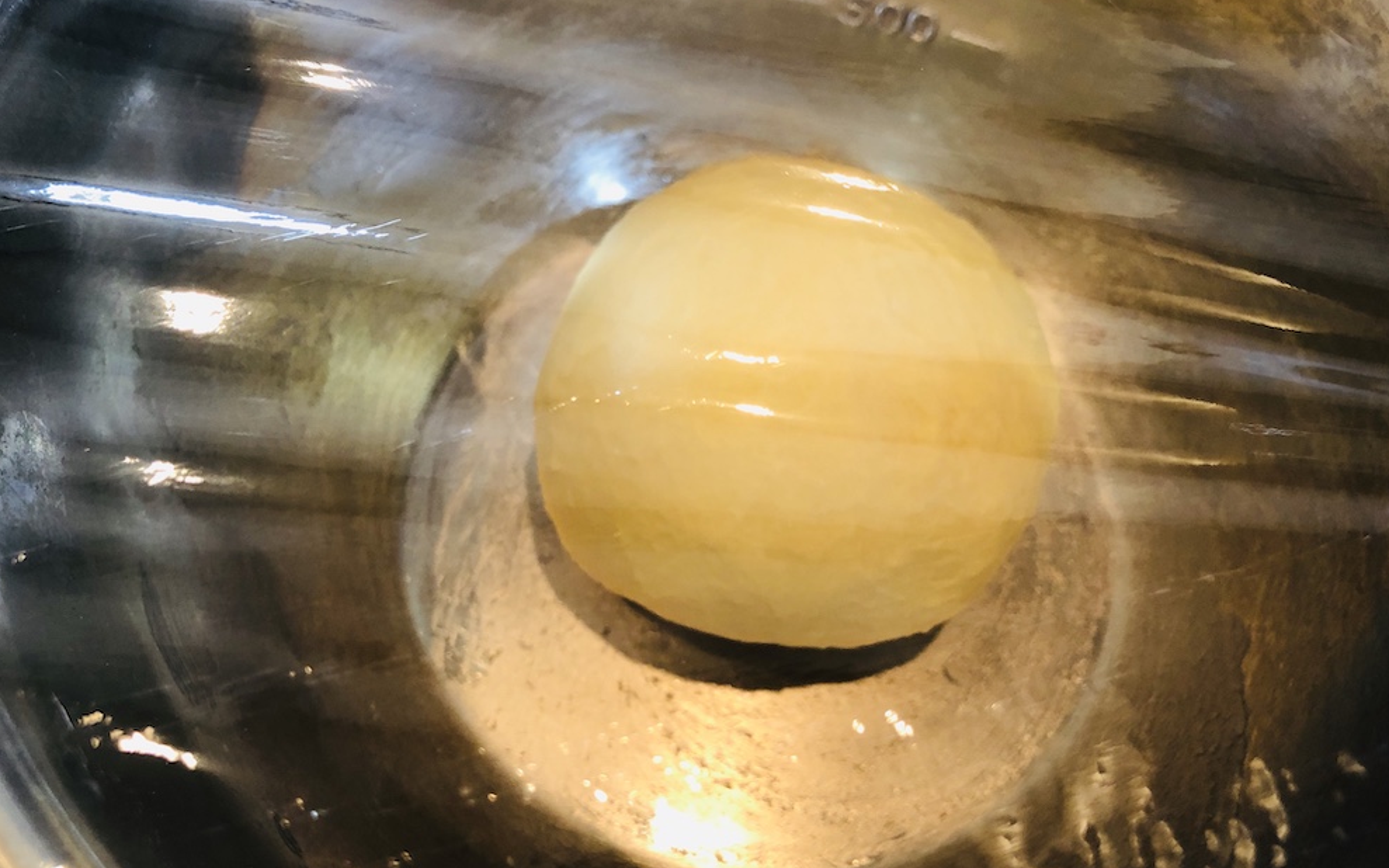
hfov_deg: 62.9
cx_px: 697
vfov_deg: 41.8
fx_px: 1136
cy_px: 440
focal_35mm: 30
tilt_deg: -66.3
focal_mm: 3.99
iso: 40
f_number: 1.8
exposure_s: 1/33
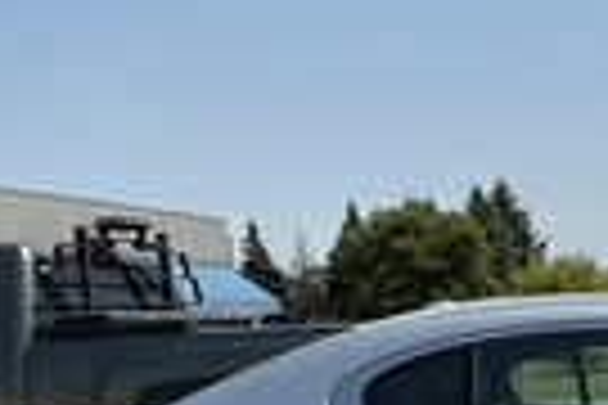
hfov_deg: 21.2
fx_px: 1452
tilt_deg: -7.7
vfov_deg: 15.0
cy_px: 562
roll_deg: +1.0
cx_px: 811
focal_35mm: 86
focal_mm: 3
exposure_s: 1/2320
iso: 25
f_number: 1.8
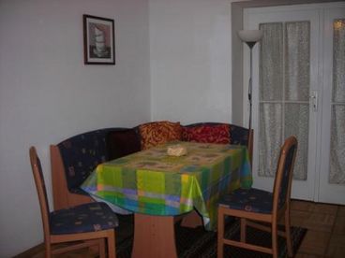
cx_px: 172
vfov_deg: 37.7
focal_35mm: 38
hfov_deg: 49.0
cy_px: 129
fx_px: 379
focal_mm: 6.3
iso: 50
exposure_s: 1/60.1
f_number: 3.2
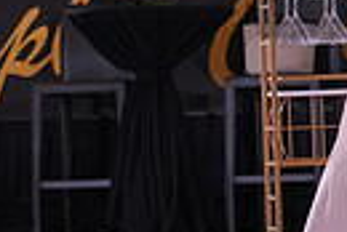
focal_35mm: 281
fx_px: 2712
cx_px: 547
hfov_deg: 7.2
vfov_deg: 4.9
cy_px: -33
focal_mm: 63
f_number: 4
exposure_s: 1/400
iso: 1250
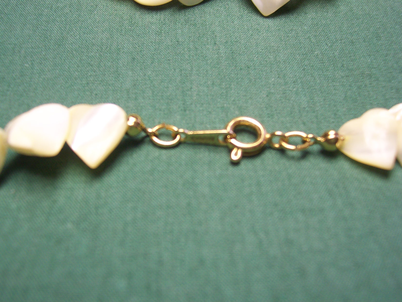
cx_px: 201
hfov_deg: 50.1
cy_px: 151
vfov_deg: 38.7
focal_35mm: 37
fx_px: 430
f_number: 2.8
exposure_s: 1/60
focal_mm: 5.6
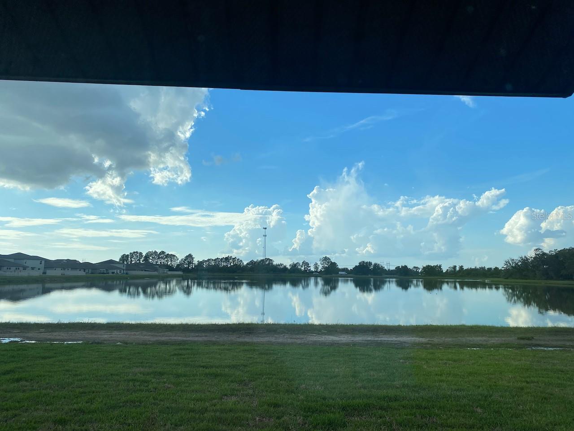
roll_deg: +0.1
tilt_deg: +8.1
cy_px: 216
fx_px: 431
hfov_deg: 67.3
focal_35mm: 26
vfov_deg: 53.1
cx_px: 287
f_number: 1.8
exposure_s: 1/3300
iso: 32
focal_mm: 4.25
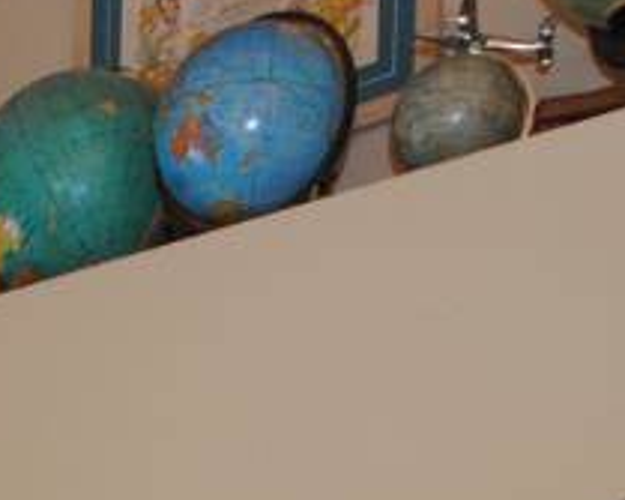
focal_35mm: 101
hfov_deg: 16.8
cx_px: -380
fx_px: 1867
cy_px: 985
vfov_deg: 13.2
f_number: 4
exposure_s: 1/30
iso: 220
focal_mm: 10
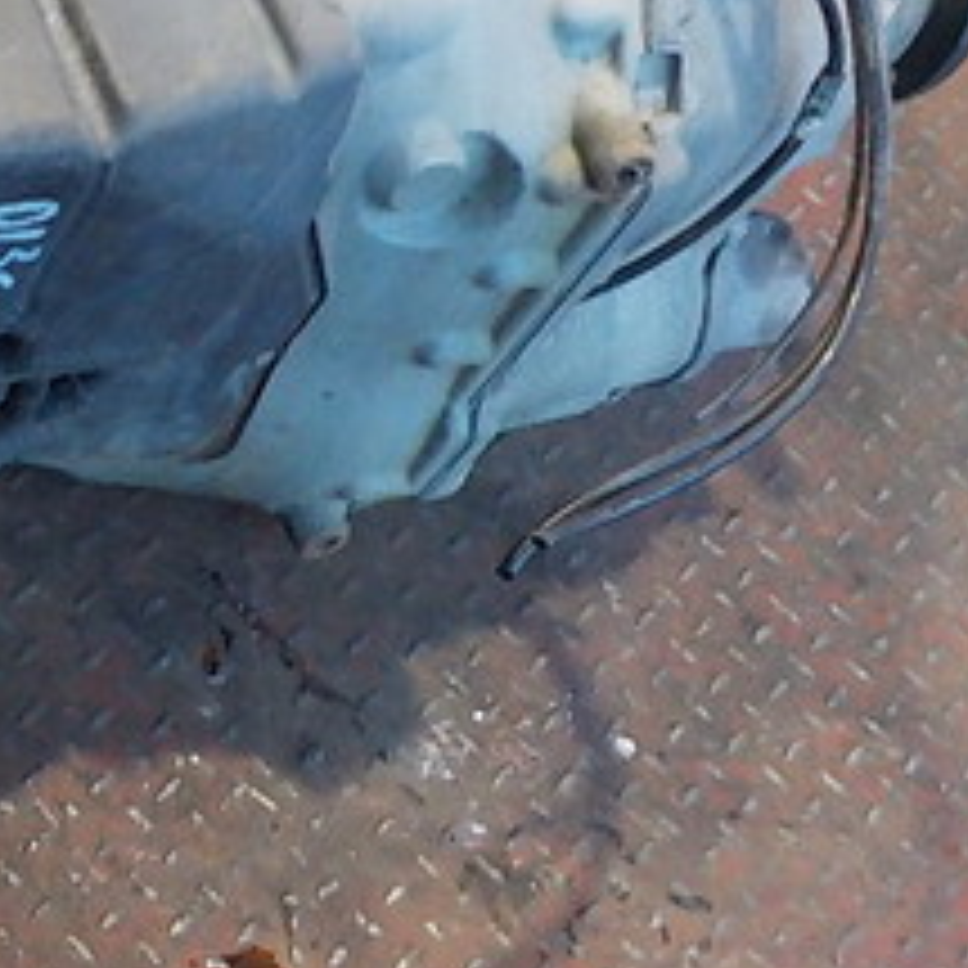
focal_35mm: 79
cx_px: -122
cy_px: 59
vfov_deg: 21.3
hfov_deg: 20.8
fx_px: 2499
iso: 400
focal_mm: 4.1
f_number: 3.3
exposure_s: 1/25
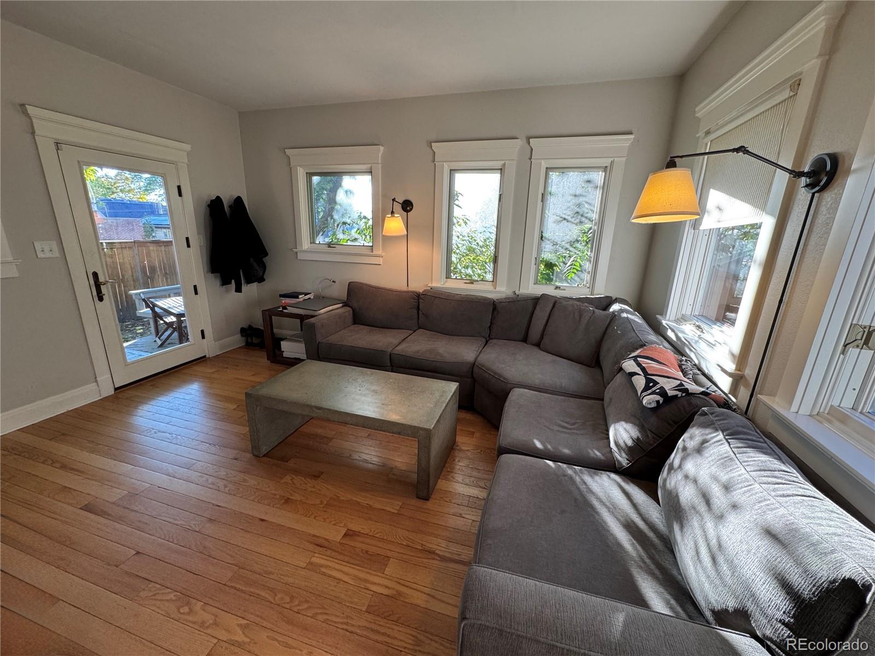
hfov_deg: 102.1
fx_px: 354
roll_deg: -2.0
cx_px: 438
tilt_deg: -16.9
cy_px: 328
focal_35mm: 14
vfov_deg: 85.7
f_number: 2.2
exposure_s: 1/120
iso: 160
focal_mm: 2.22
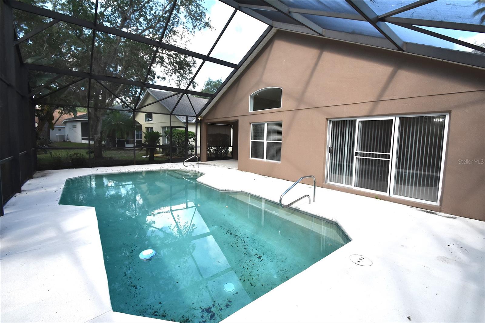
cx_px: 242
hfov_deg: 100.4
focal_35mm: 15
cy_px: 162
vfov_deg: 77.3
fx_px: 202
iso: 800
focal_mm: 10
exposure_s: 1/500
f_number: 8
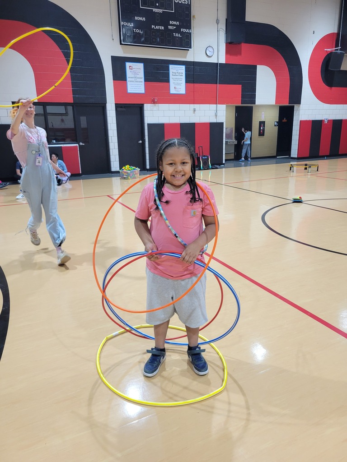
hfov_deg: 53.1
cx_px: 174
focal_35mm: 26
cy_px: 231
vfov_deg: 67.3
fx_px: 348
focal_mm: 5.4
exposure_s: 1/120
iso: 250
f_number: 1.8
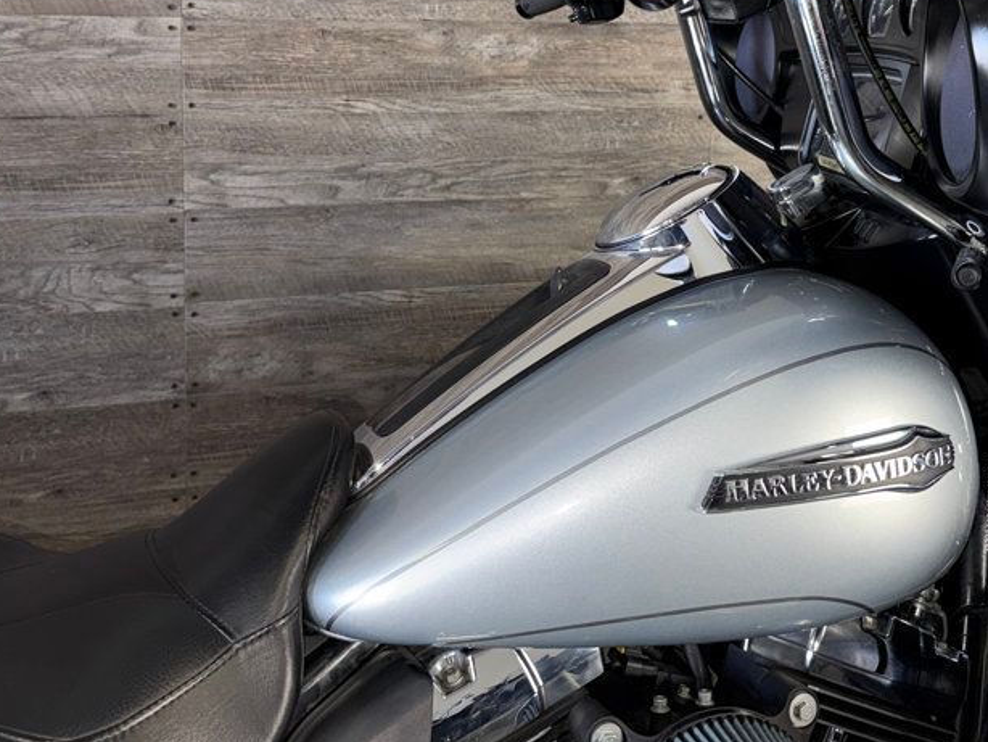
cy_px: 130
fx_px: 1142
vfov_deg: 34.7
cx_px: 505
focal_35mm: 40
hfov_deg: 46.8
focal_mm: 6.76
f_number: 1.78
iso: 64
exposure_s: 1/31
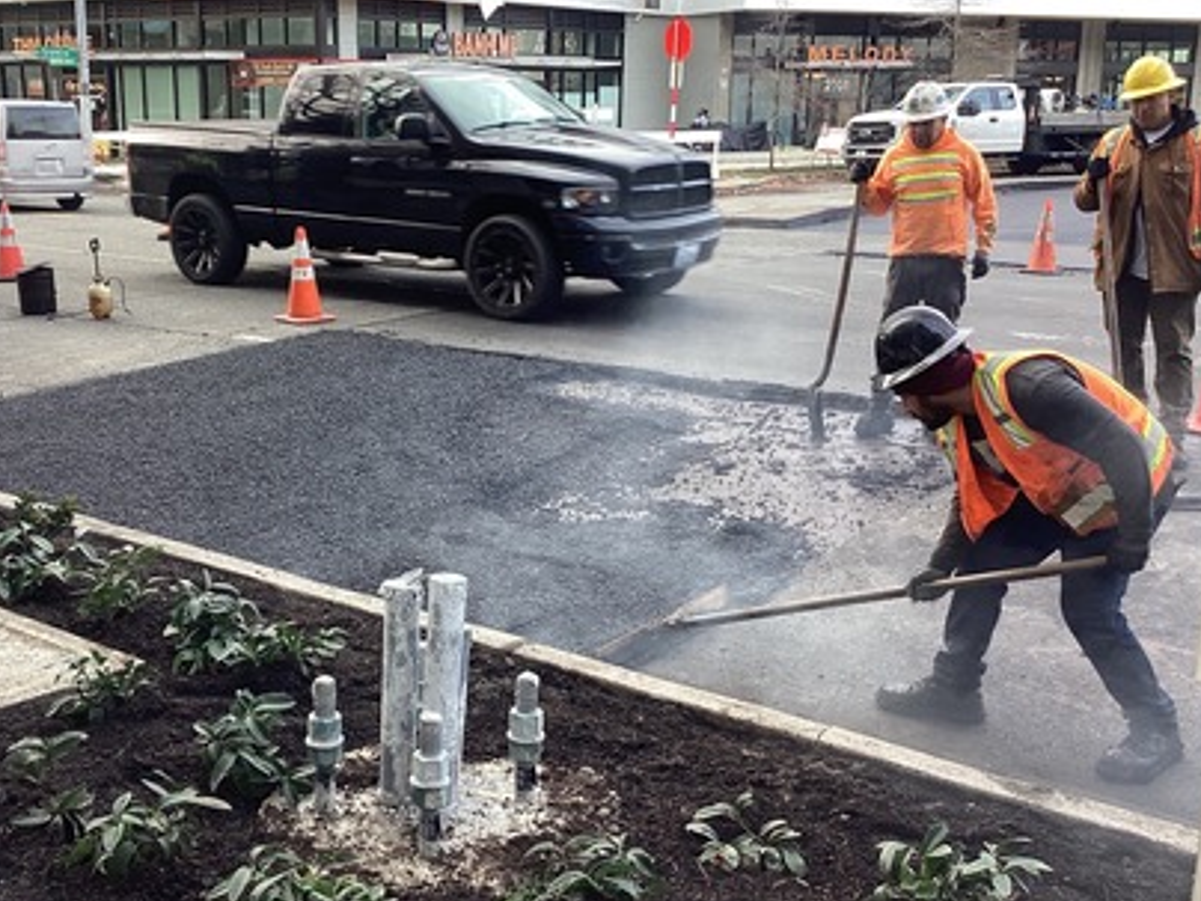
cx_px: 482
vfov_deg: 33.6
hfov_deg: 43.6
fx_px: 1492
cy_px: 479
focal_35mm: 43
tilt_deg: -13.1
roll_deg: +0.3
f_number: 2.4
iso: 50
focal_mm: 3.3
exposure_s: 1/120
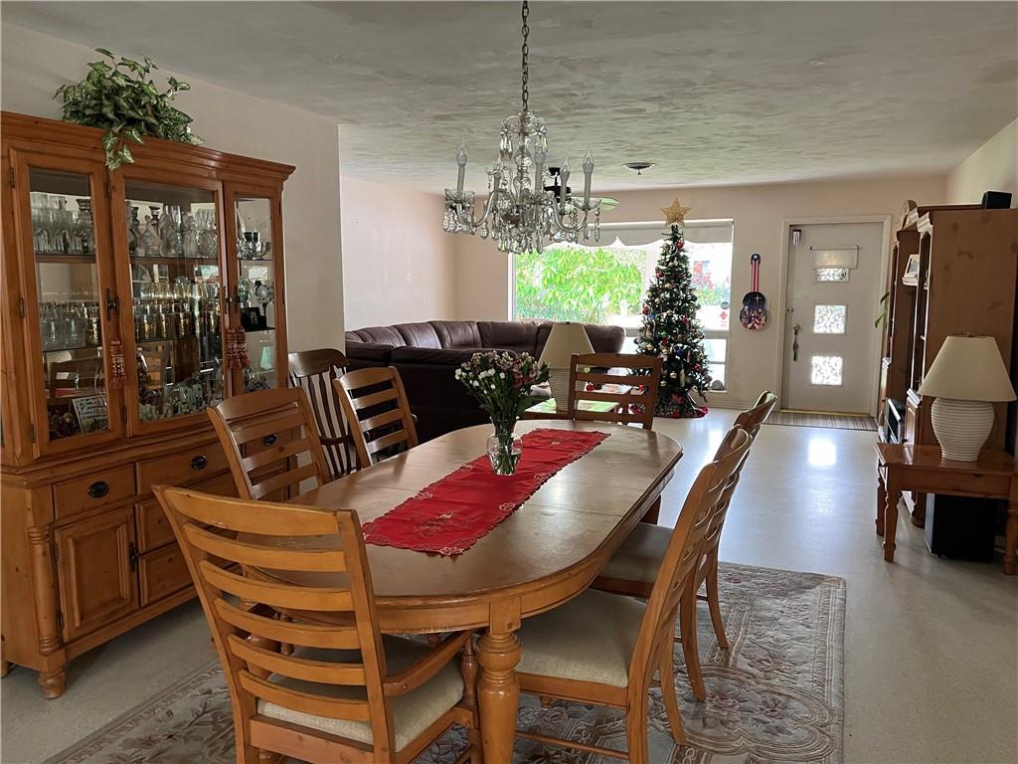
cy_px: 382
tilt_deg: -8.0
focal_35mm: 26
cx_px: 509
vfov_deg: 53.1
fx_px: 765
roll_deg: -0.3
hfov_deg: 67.3
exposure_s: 1/60
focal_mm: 5.1
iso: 200
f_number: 1.6
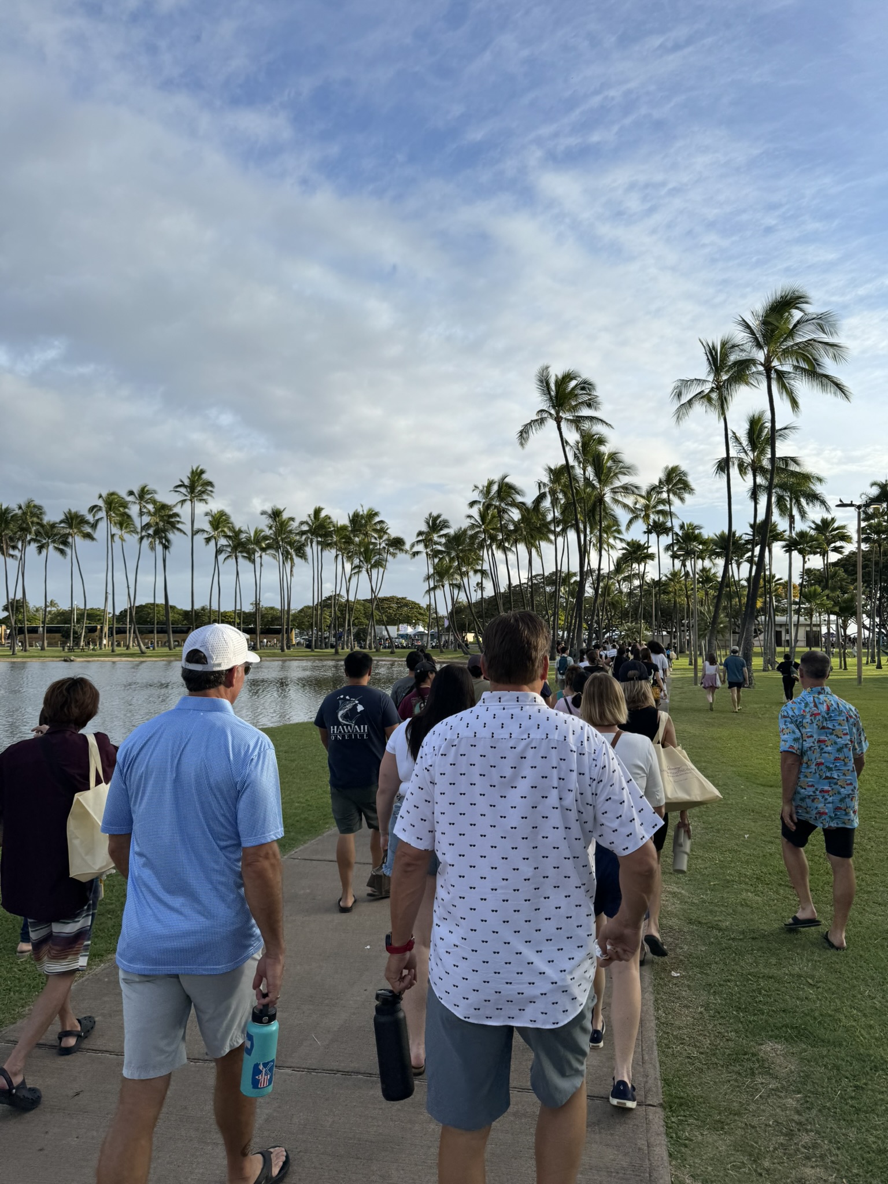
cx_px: 444
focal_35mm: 24
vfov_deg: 71.6
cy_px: 592
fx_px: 821
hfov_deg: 56.8
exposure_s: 1/3413
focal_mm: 6.76
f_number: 1.78
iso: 80
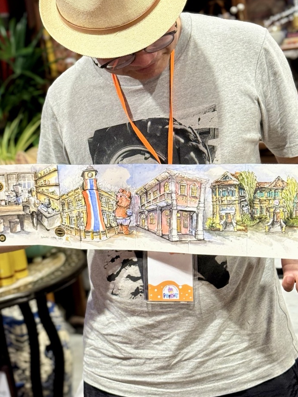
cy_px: 172
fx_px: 758
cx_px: 97
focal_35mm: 66
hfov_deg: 22.2
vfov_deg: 29.4
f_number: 1.78
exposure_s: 1/50
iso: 250
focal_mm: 6.76
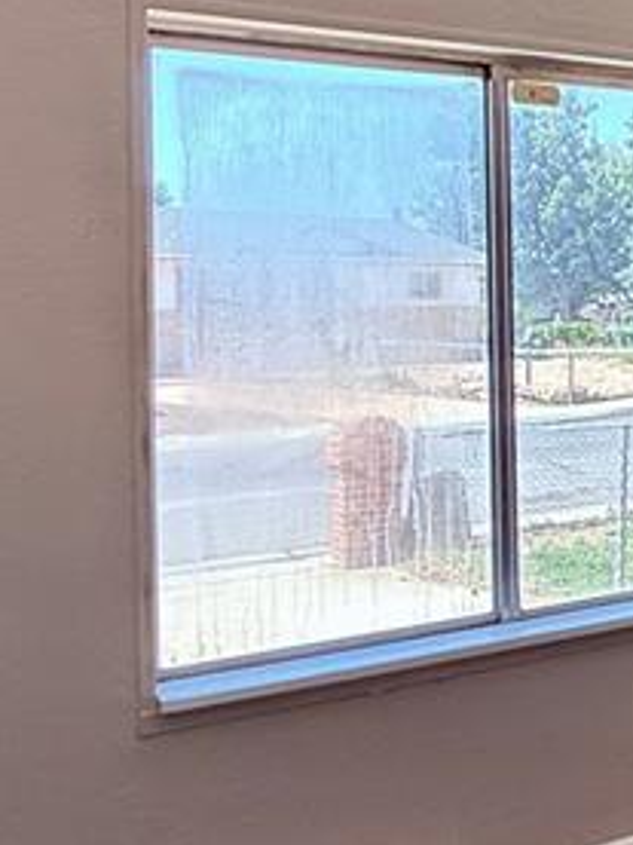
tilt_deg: +1.0
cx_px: 1220
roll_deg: -1.1
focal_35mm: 52
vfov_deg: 36.5
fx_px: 1268
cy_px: 286
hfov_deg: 19.1
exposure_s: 1/103
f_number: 2.2
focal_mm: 2.22
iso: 64
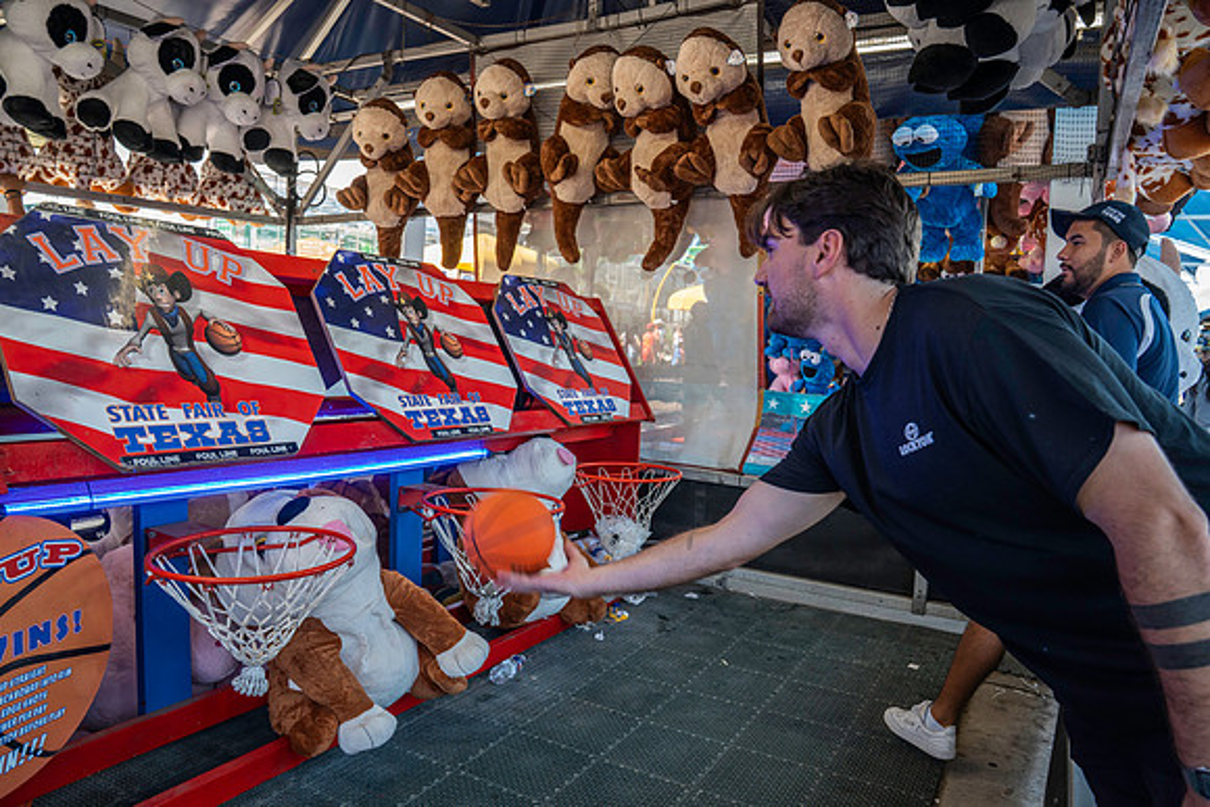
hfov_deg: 73.7
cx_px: 605
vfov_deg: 53.2
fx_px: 807
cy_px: 404
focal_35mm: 24
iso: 1000
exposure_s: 1/200
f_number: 5.6
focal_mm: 24
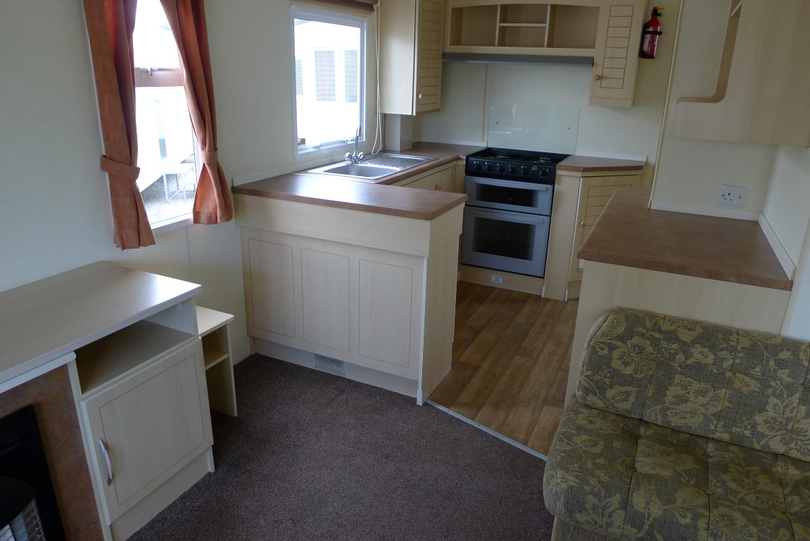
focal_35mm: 24
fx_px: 540
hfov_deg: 73.7
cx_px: 405
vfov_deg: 53.2
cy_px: 270
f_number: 2
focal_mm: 5.1
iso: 80
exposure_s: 1/80
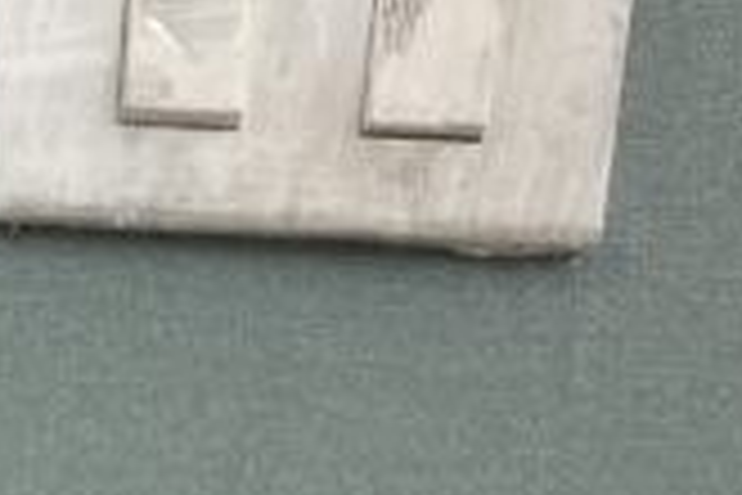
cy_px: 1804
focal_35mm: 164
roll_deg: -2.1
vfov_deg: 6.9
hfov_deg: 11.8
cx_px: -459
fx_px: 3380
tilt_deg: -16.9
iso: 125
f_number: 1.8
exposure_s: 1/100
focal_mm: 4.25
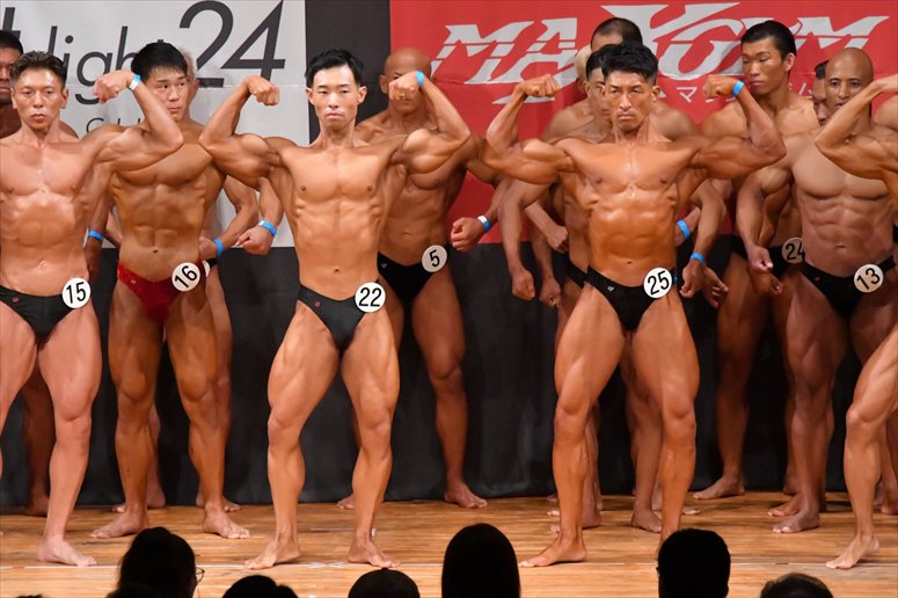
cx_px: 449
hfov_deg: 7.2
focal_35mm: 285
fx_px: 7106
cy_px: 299
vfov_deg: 4.8
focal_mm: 190
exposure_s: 1/400
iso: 10000
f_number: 5.6
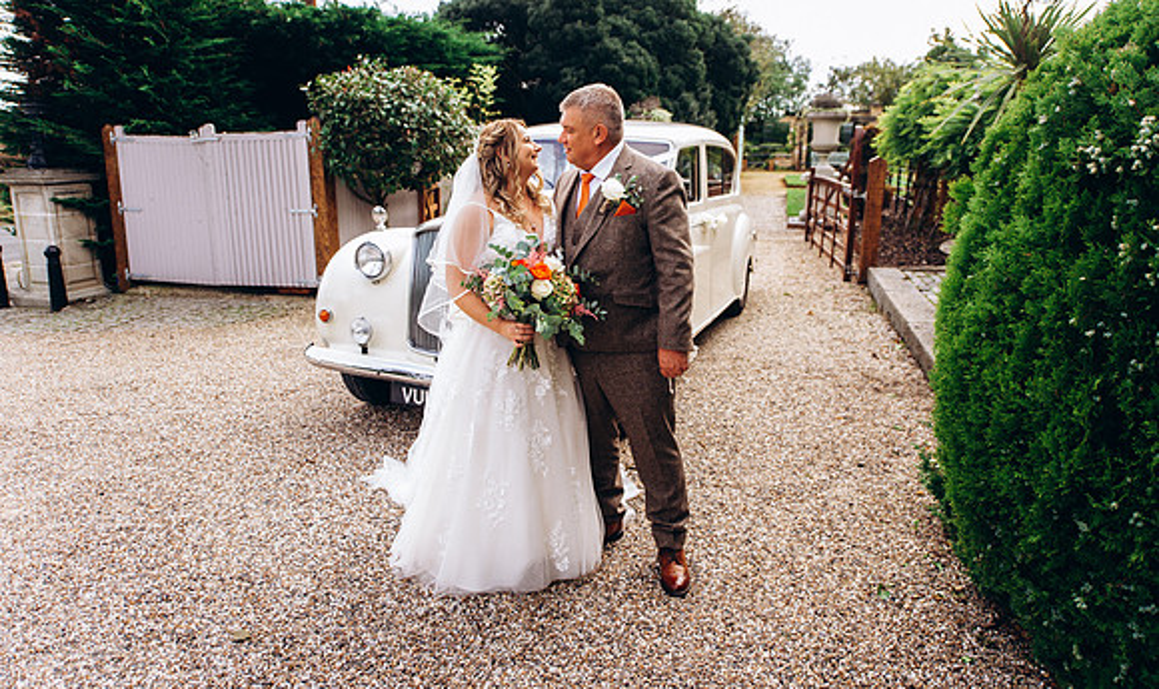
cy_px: 304
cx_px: 580
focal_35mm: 25
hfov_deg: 73.8
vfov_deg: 48.0
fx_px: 772
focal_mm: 24
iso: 160
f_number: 3.5
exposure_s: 1/160
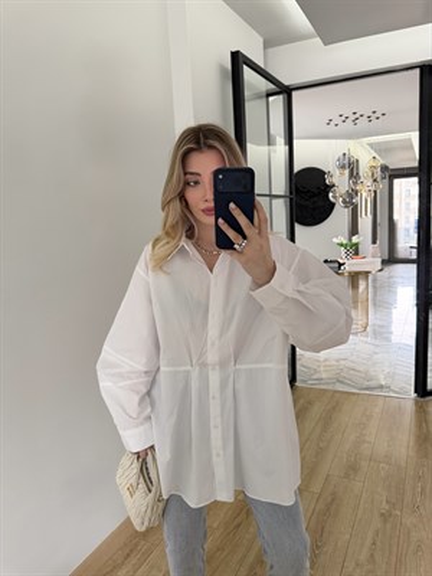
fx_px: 399
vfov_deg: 71.6
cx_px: 216
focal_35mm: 24
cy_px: 288
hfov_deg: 56.8
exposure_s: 1/60
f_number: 1.78
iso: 320
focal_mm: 6.76
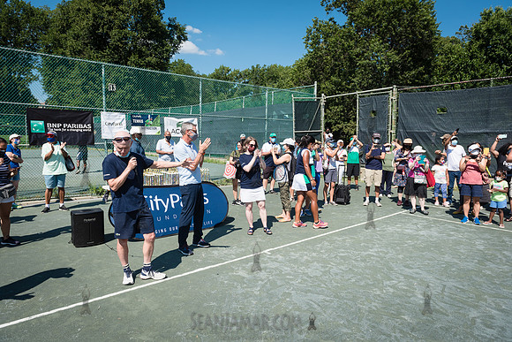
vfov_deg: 53.2
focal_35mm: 24
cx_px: 256
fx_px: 341
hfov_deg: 73.7
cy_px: 171
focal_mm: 24
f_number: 5.6
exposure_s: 1/640
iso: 125
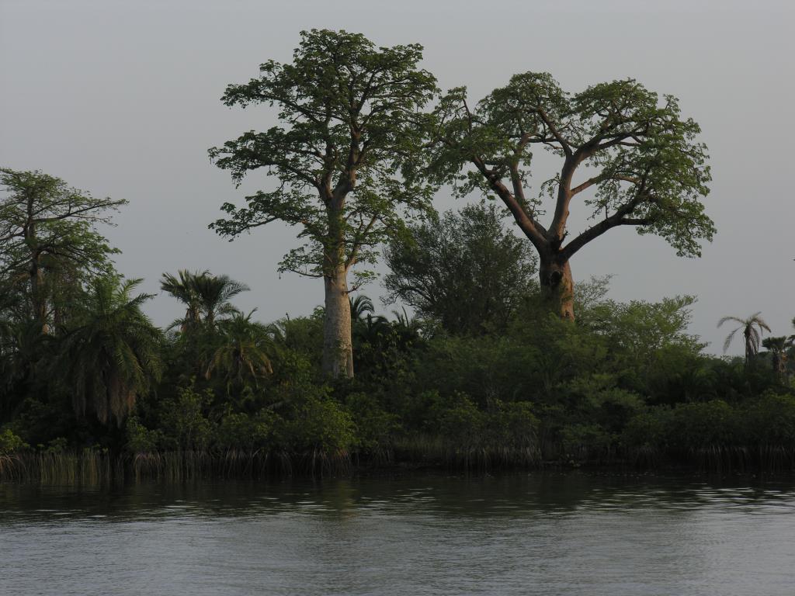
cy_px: 298
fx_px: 4410
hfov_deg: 10.3
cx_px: 398
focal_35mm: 192
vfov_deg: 7.7
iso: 50
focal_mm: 49
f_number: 5.2
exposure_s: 1/104
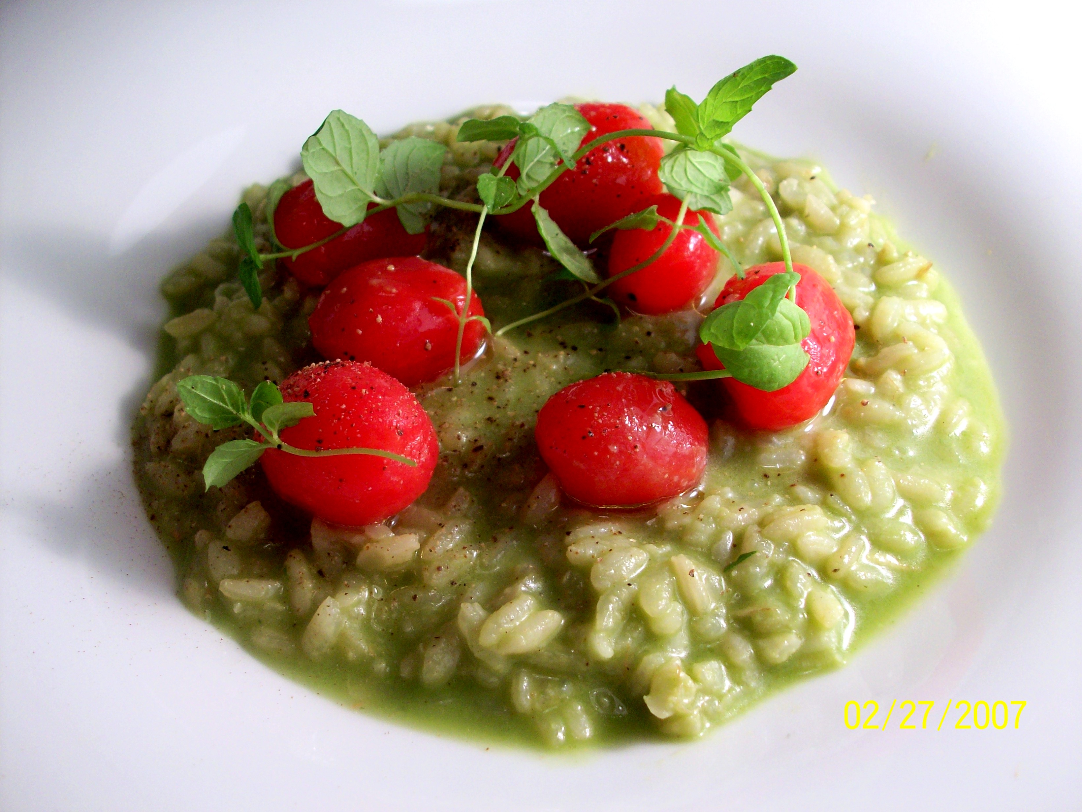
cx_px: 541
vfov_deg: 41.8
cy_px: 406
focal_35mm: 34
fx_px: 1063
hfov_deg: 54.0
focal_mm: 5.7
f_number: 2.8
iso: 64
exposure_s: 1/114
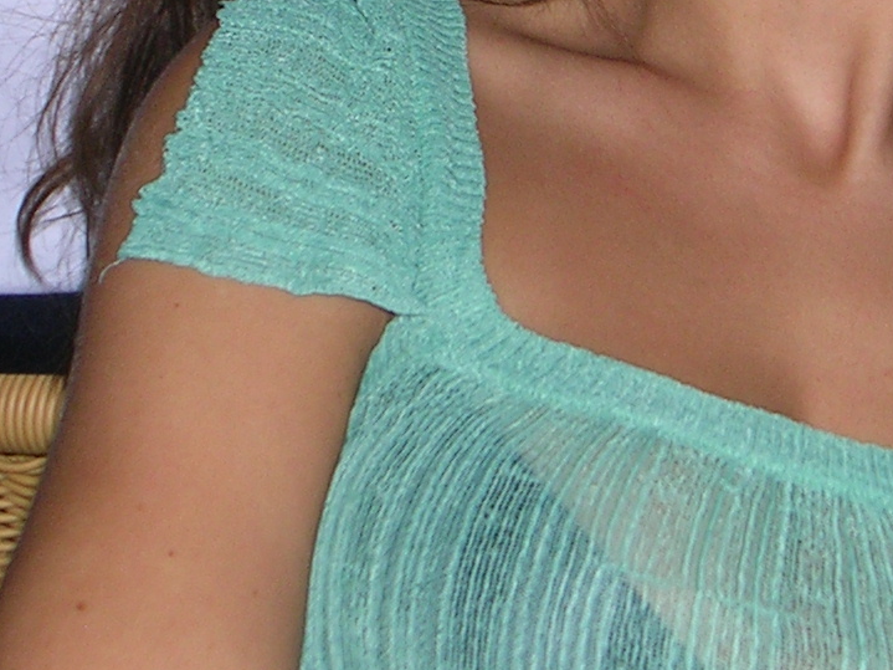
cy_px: 29
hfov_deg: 13.0
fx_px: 3895
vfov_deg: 9.8
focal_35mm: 151
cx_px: 728
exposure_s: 1/60.1
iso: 50
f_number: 3.2
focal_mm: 8
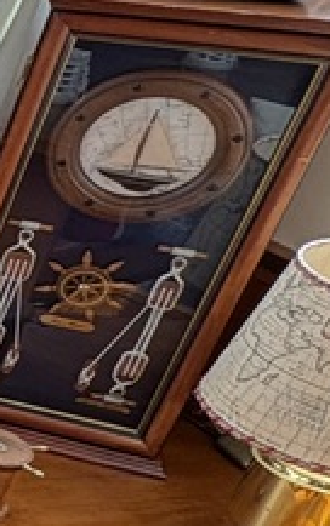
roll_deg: +1.1
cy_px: 344
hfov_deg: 9.1
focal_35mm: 82
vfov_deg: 25.1
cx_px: -861
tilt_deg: -28.8
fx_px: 1178
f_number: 2.2
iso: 125
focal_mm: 2.22
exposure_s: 1/139
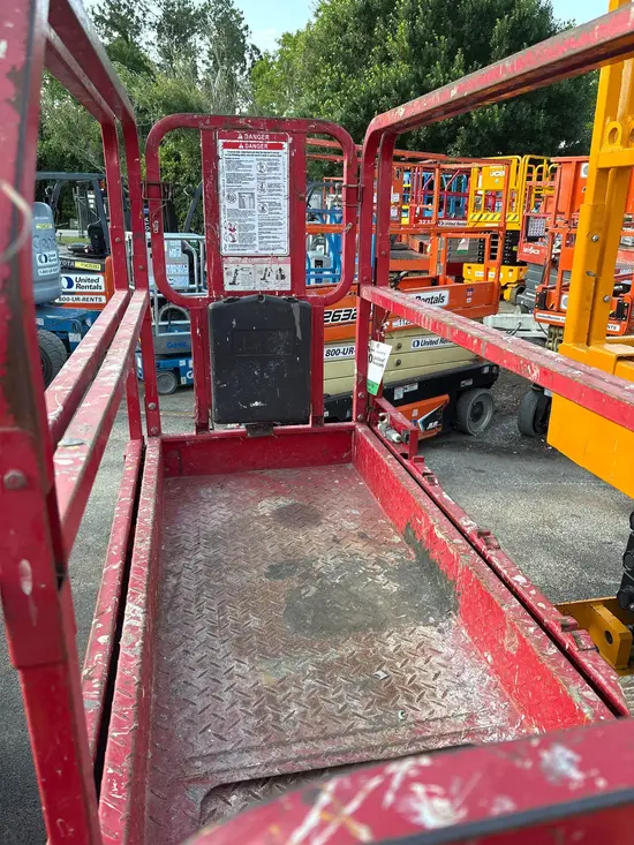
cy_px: 422
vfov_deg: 67.3
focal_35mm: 26
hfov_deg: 53.1
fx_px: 635
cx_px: 317
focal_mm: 5.96
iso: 40
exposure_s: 1/231
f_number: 1.6
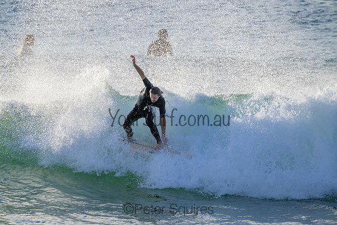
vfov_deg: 1.7
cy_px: 112
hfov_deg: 2.6
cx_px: 168
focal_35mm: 800
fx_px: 7490
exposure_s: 1/2000
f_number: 11
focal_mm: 800
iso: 720
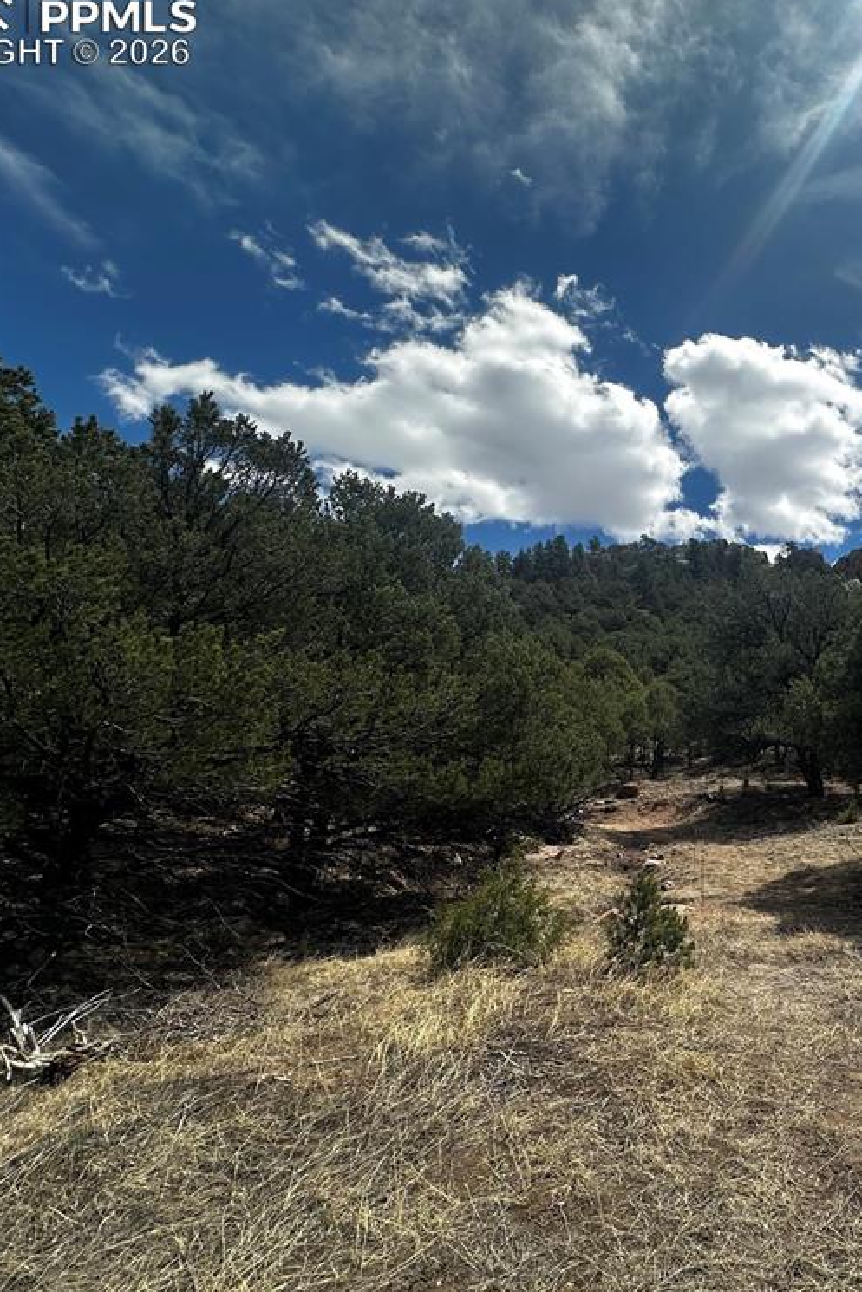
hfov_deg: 55.6
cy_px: 634
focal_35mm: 20
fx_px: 718
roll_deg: +0.7
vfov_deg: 84.0
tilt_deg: +18.9
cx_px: 737
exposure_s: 1/2681
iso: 40
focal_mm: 2.22
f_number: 2.2
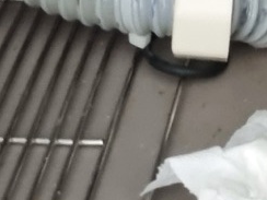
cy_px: -138
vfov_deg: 8.9
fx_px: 1234
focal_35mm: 160
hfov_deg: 12.1
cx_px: 313
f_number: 1.8
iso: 640
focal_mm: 5.4
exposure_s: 1/24
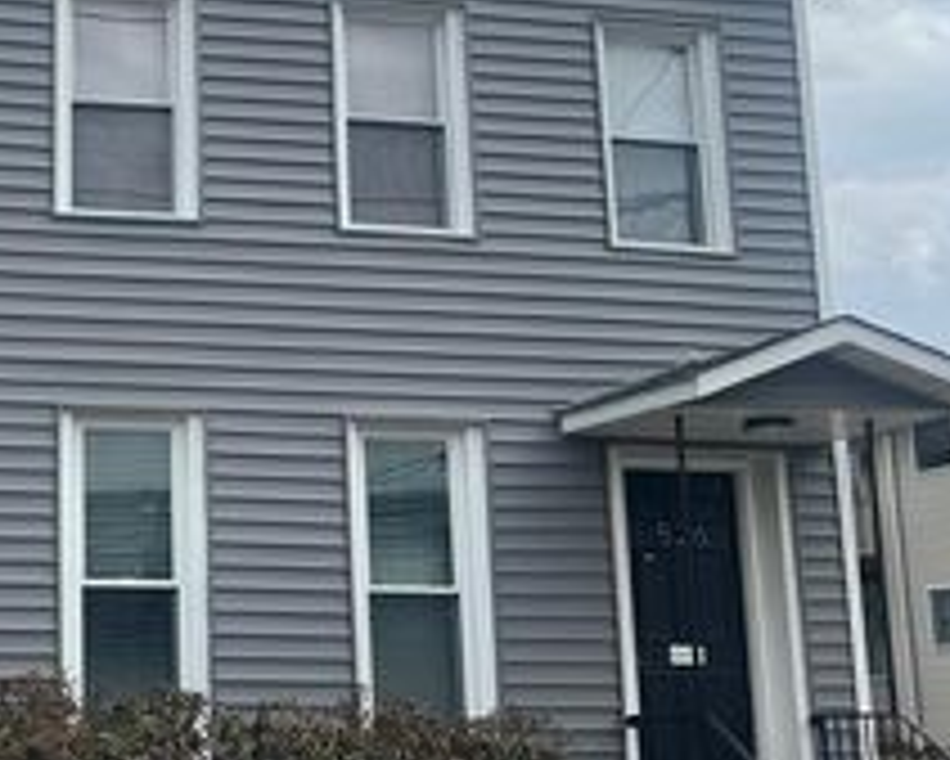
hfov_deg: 29.4
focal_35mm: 60
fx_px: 1688
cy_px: 384
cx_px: 0
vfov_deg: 25.4
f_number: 1.5
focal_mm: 5.7
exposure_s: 1/3356
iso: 50
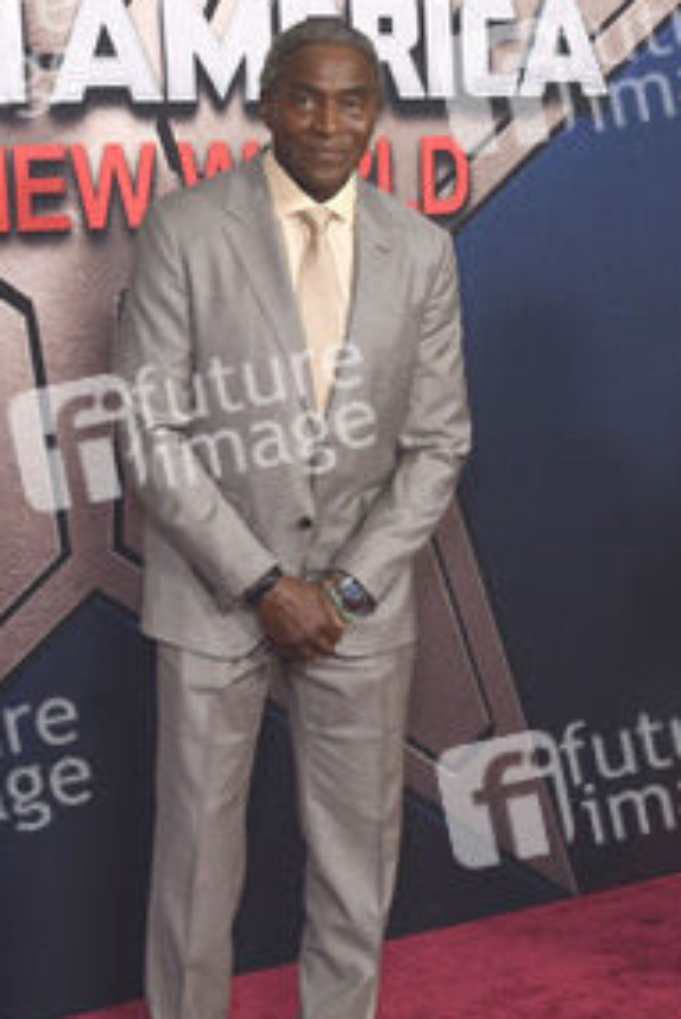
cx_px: 298
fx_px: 1984
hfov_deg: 19.5
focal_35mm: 70
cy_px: 606
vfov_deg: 28.8
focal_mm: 50
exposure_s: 1/250
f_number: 5.6
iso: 1250
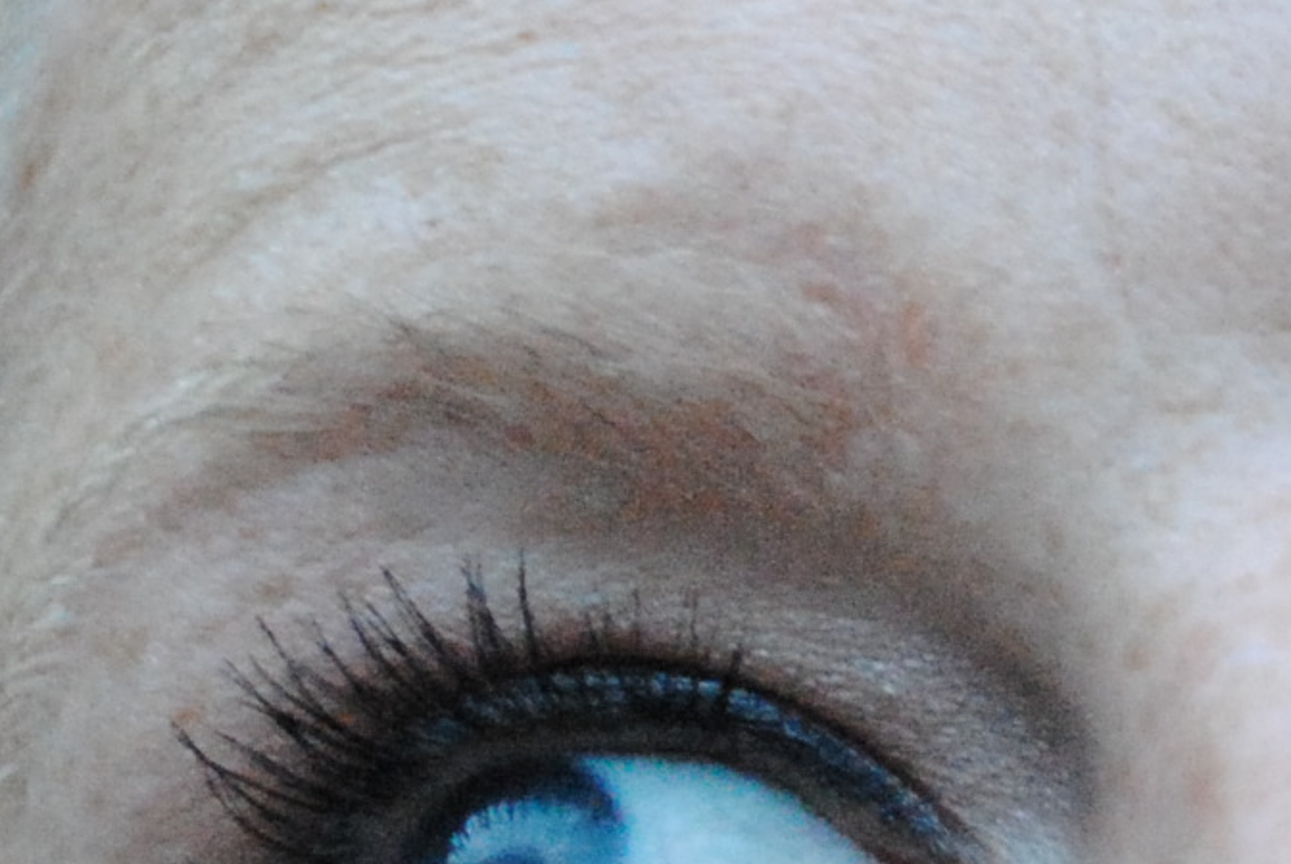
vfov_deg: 5.7
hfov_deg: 8.4
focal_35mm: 242
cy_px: 23
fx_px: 8690
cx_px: 1543
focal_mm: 28
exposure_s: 1/25
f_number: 4.5
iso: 1600
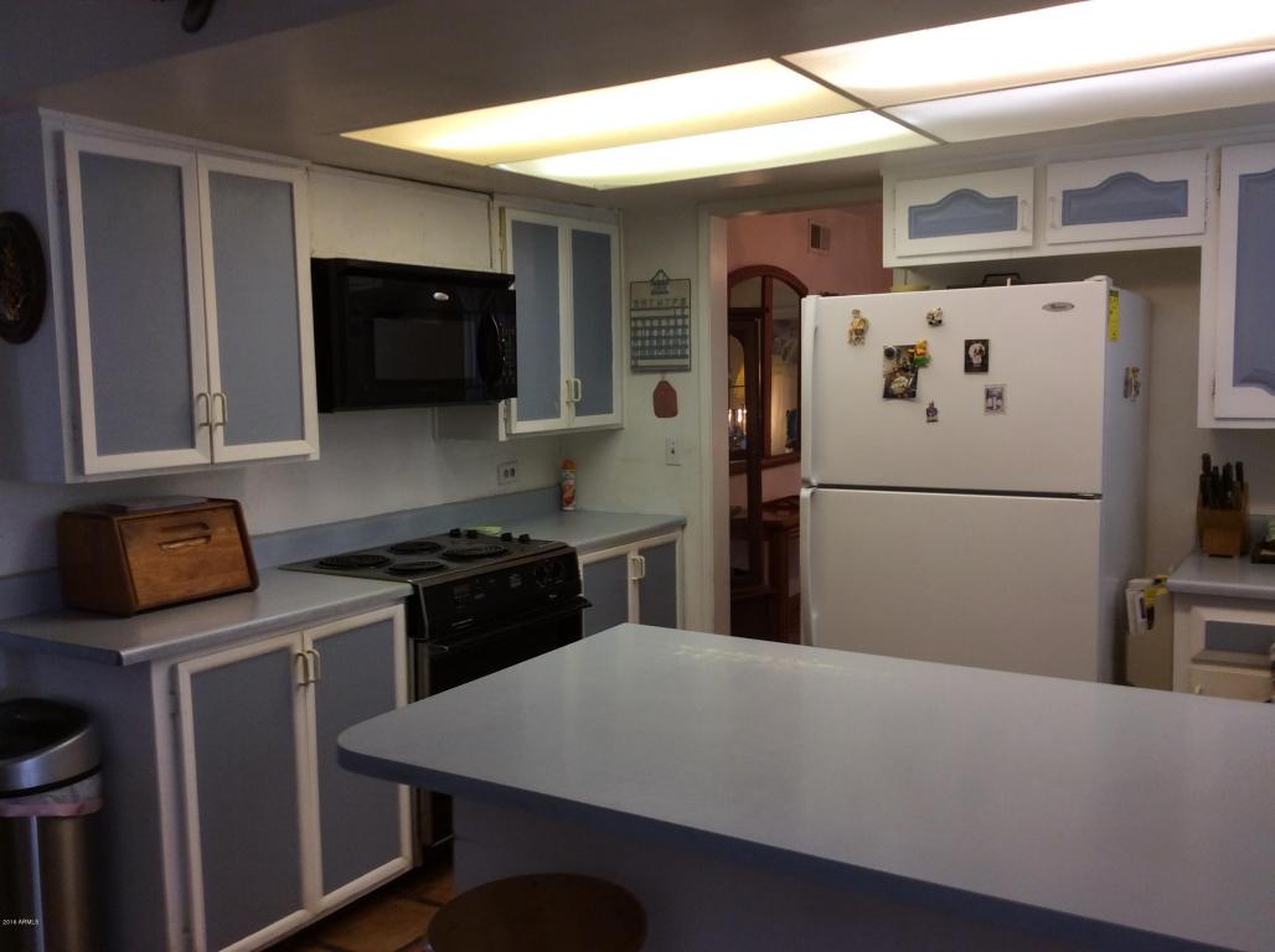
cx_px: 638
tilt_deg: -6.9
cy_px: 476
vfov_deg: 44.1
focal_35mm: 32
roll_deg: +1.7
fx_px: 1177
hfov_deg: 56.9
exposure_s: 1/24
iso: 32
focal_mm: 3.3
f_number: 2.4
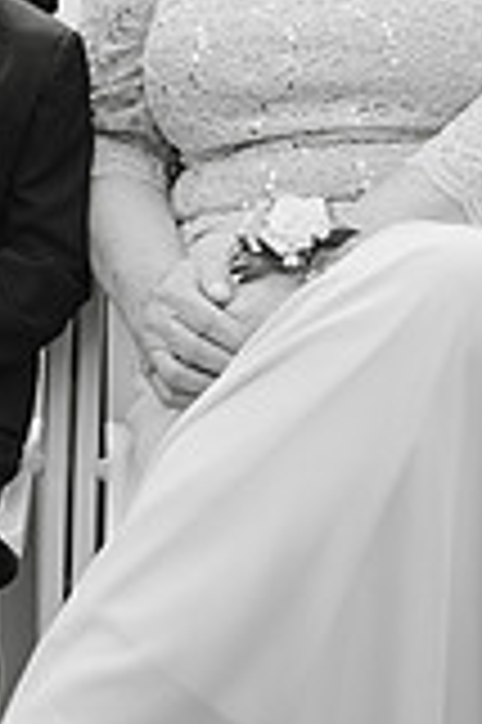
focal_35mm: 140
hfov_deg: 9.8
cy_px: -9
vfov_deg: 14.4
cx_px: 153
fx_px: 2818
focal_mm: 50
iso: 400
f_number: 2.2
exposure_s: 1/500
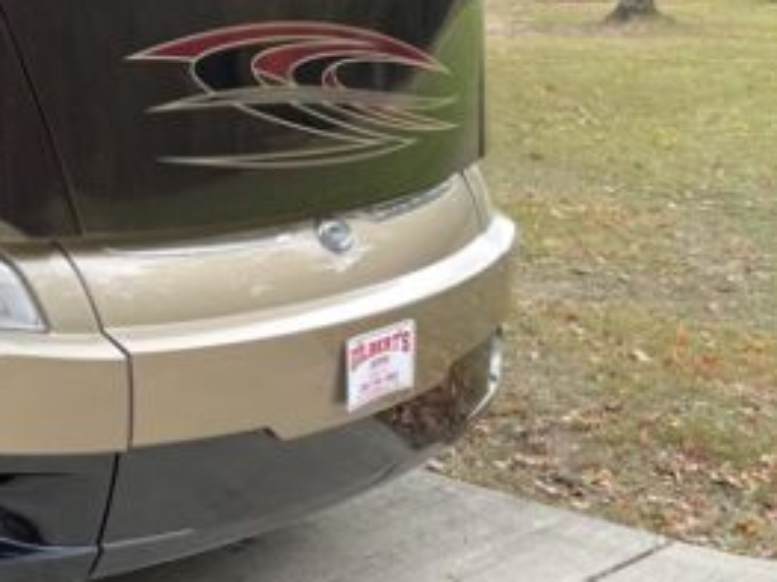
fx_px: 1705
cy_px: -154
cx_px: -316
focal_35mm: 76
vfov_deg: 18.2
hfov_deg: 22.2
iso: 32
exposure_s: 1/212
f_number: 1.6
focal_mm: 5.1
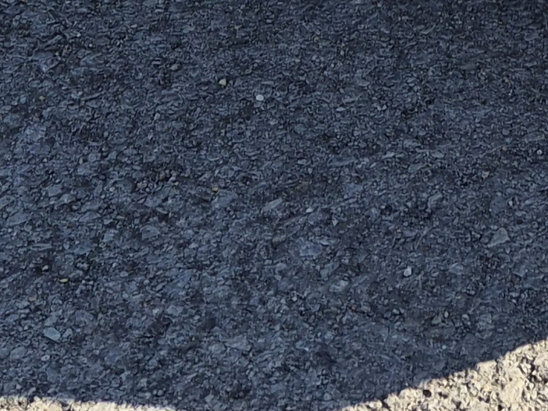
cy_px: -753
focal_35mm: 131
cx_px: 600
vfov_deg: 9.4
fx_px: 2075
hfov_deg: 14.7
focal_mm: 5.4
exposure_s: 1/2704
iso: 80
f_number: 1.8
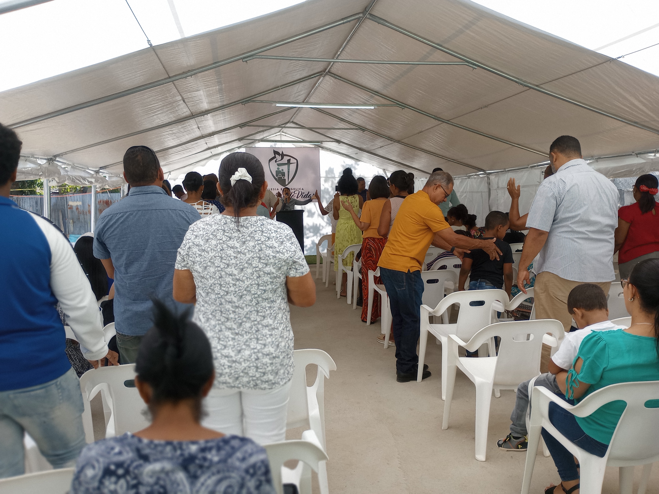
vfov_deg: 49.7
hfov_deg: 63.4
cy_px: 247
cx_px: 330
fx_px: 533
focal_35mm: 28
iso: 111
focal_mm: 4.27
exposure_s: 1/148
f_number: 1.8
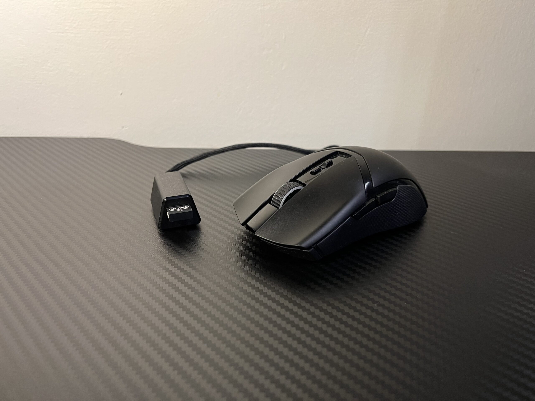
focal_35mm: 26
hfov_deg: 67.3
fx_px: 402
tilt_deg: -26.5
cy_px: 200
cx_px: 268
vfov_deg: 53.1
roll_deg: -0.3
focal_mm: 5.1
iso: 125
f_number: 1.6
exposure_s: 1/60
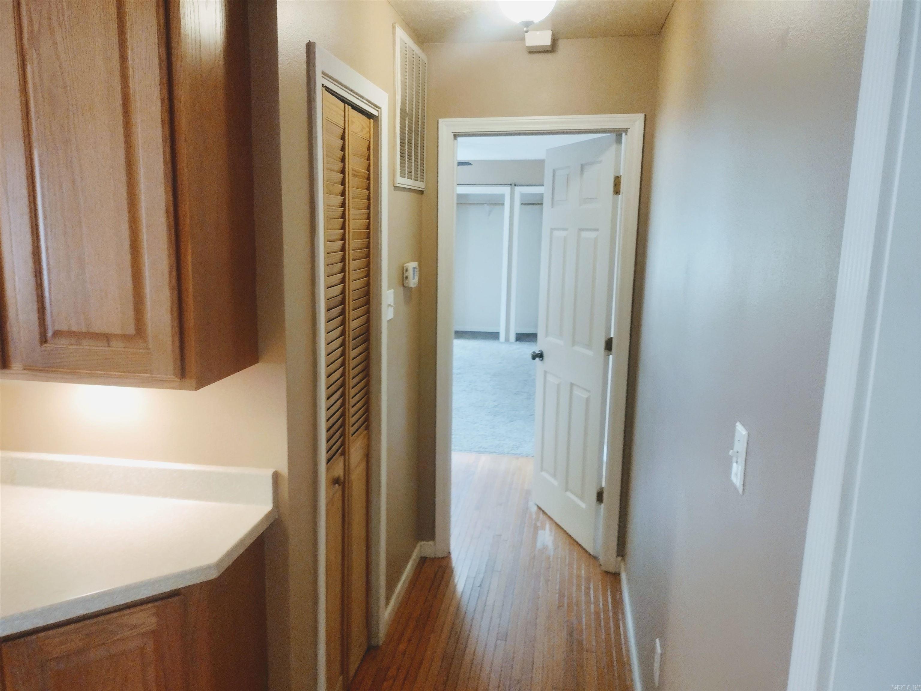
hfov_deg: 65.3
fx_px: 718
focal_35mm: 27
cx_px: 460
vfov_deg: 51.4
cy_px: 346
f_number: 1.7
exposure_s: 1/60
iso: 202
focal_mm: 4.71
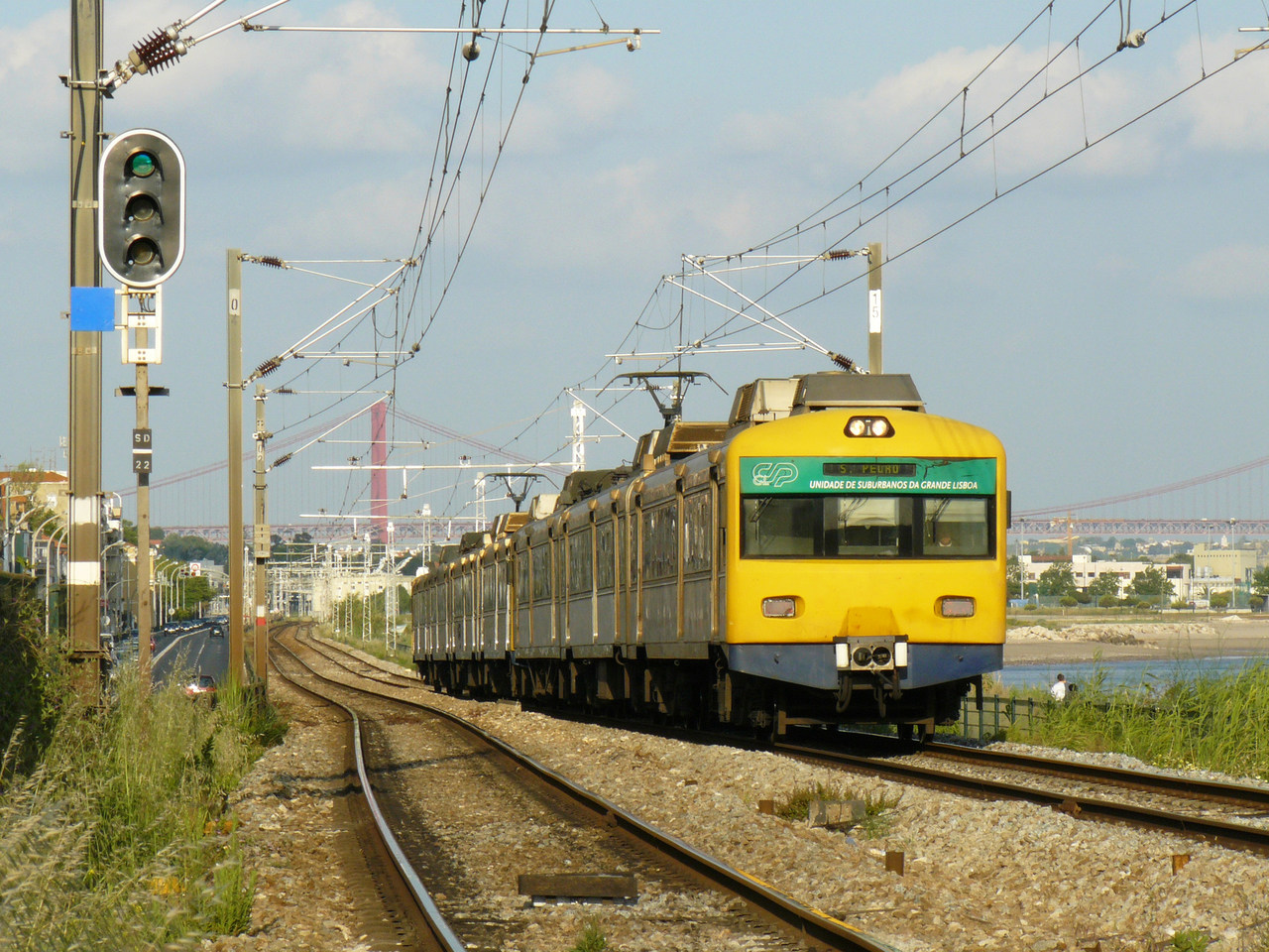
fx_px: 6965
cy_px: 476
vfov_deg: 7.8
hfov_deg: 10.4
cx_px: 634
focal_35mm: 190
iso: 100
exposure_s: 1/200
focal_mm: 31.6
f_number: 8
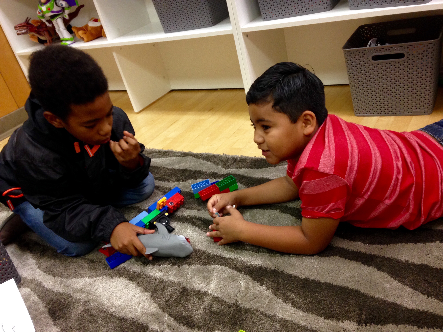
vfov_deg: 42.9
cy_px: 166
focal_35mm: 33
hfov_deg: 55.4
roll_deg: +16.7
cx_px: 222
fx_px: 422
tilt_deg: -28.6
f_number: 2.4
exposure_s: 1/20
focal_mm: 4.12
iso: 160
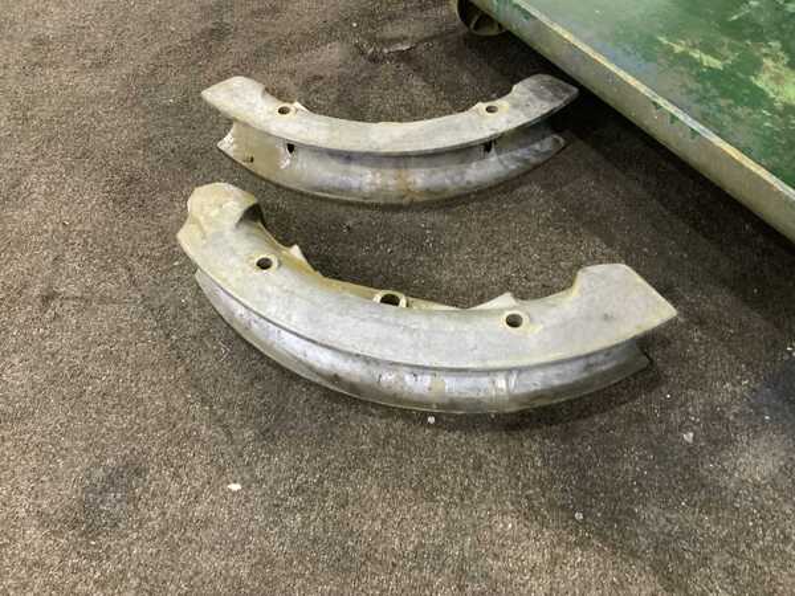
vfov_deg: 48.2
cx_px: 398
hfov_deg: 61.7
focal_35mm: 29
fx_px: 666
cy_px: 298
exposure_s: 1/40
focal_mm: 3
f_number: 1.8
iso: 200
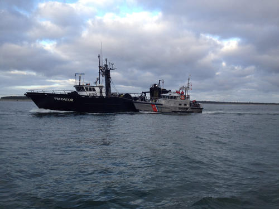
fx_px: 282
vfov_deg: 40.7
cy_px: 104
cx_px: 140
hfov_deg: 52.6
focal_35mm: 35
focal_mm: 4.28
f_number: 2.4
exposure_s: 1/326
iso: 64
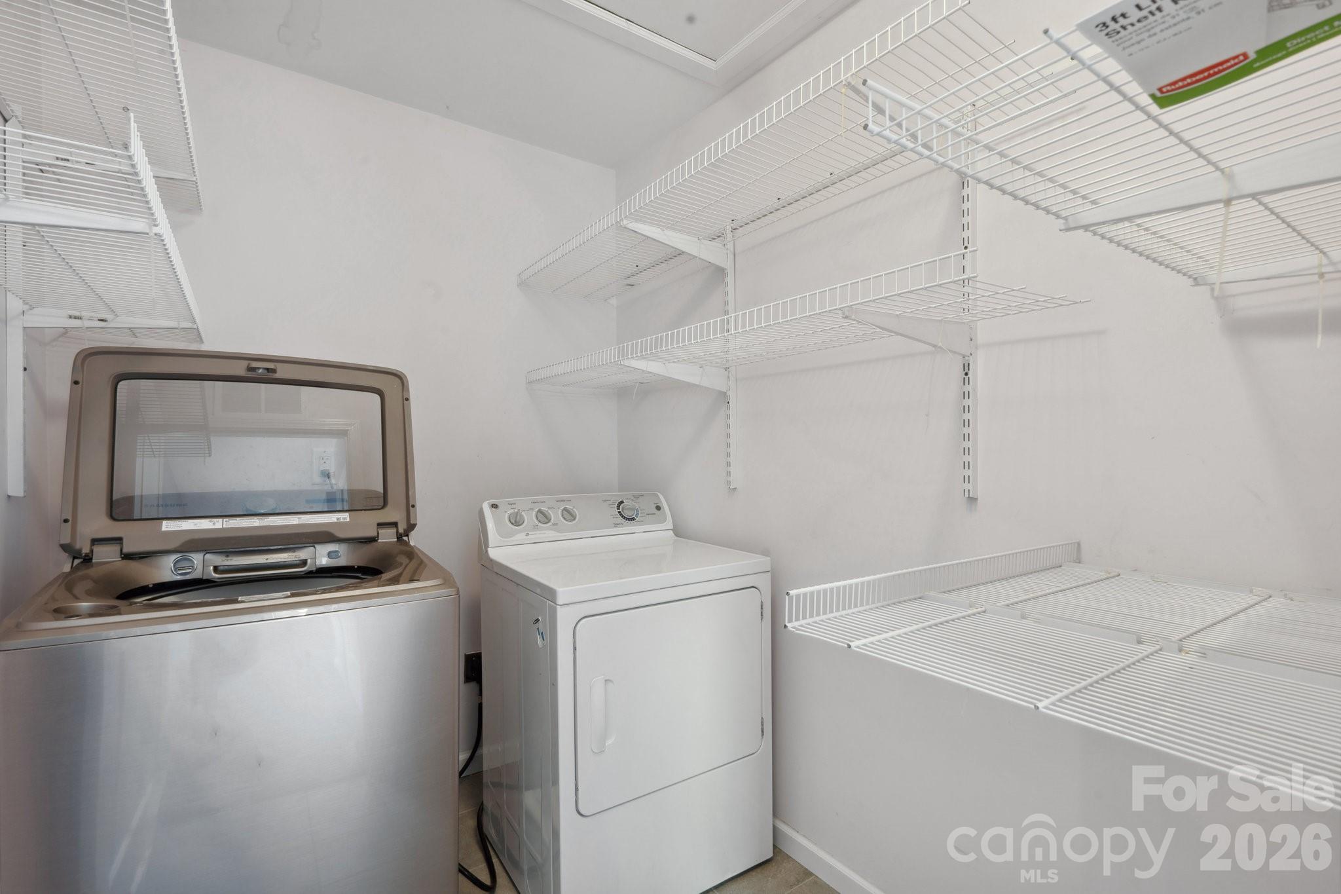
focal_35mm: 16
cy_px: 447
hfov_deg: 96.7
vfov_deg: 73.7
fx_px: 596
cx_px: 670
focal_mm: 16
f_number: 11
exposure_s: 5
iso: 100
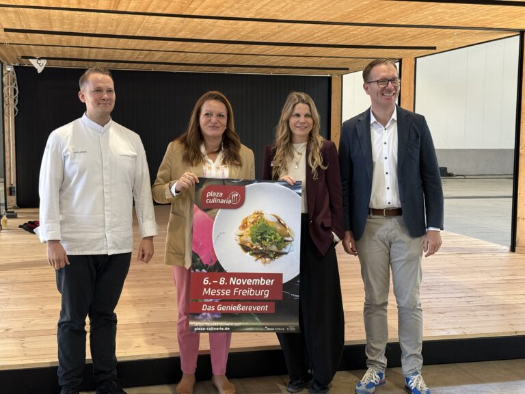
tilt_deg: -4.5
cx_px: 262
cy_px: 197
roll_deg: -0.1
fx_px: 728
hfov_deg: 39.7
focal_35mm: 48
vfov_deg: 30.3
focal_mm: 6.76
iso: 250
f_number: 1.78
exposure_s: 1/60
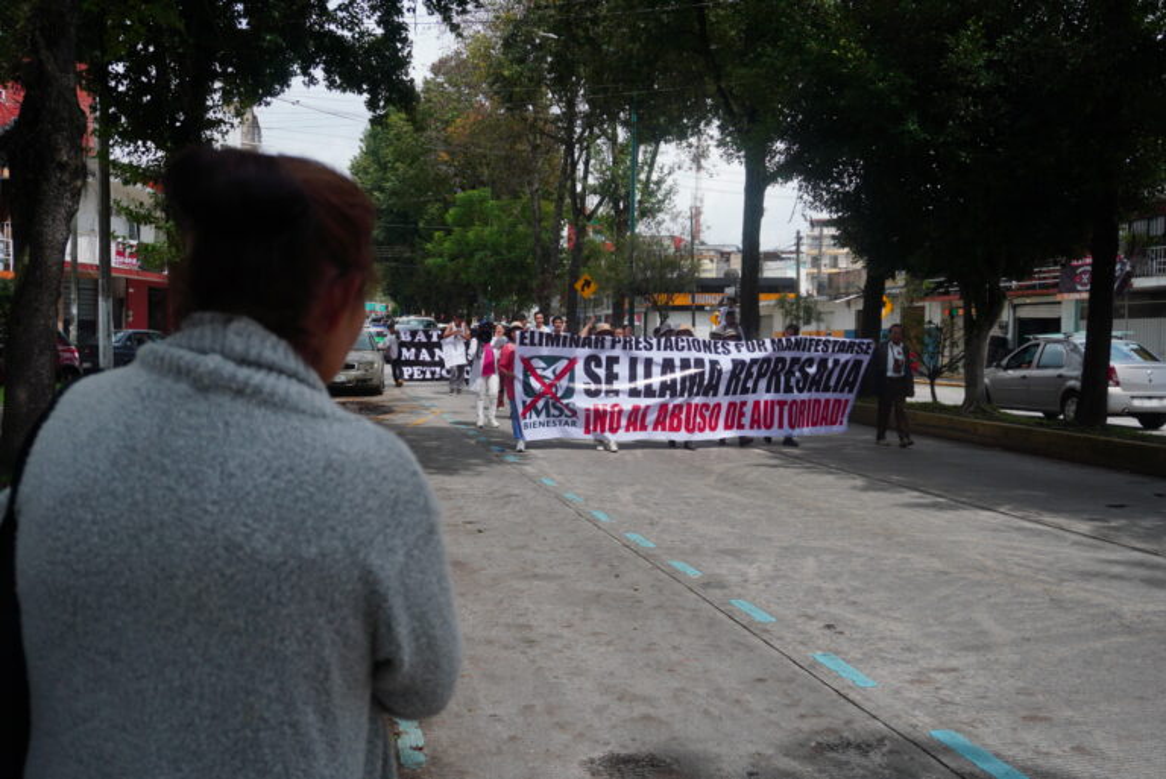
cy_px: 390
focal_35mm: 36
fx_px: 1167
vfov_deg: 36.9
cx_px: 583
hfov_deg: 53.1
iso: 160
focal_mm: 24
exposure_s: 1/1600
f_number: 4.5
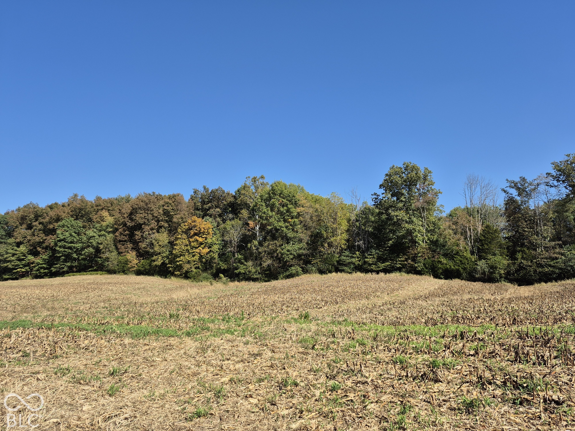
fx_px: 382
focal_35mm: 23
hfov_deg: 73.9
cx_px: 288
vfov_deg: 58.9
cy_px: 216
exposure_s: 1/1620
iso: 25
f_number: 1.8
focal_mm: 5.4
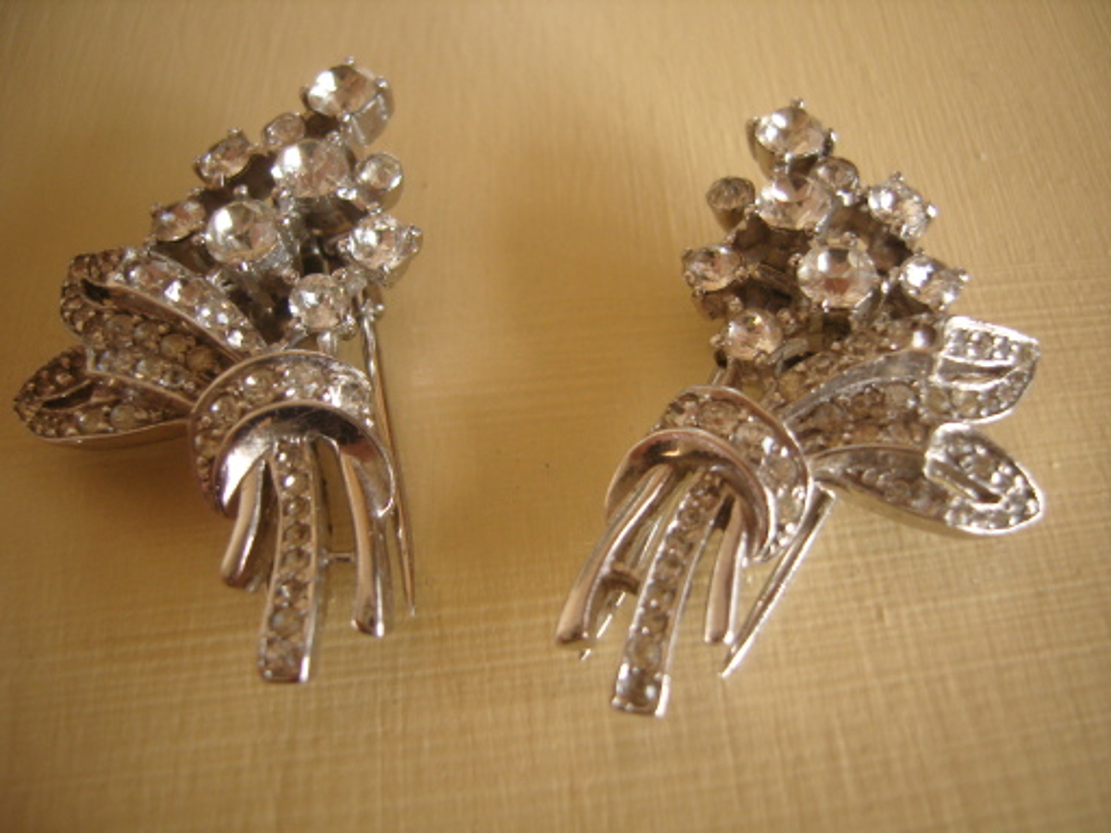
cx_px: 556
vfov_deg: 41.8
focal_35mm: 34
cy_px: 416
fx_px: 1091
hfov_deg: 54.0
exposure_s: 1/40
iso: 125
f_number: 2.8
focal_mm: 7.3
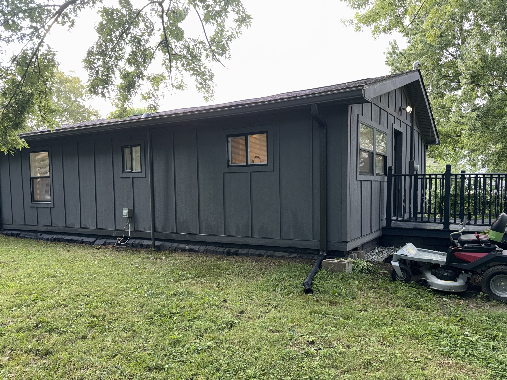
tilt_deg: -3.0
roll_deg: +0.7
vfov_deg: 51.3
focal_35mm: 27
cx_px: 260
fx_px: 395
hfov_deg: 65.3
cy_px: 207
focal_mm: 6.76
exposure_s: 1/242
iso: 160
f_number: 1.78
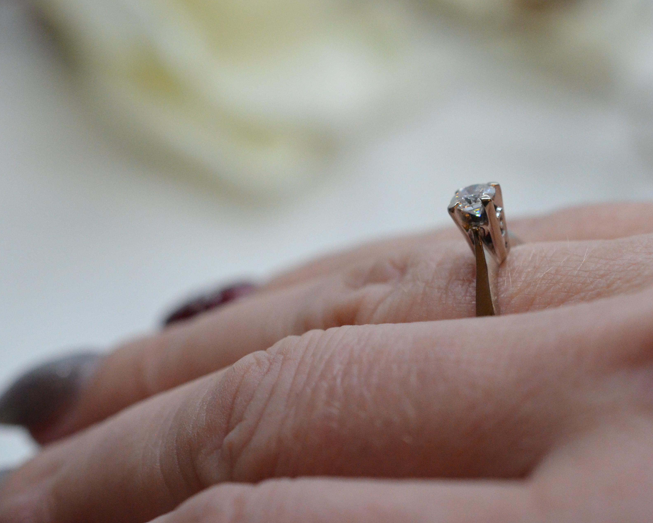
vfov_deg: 17.7
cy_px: 224
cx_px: 460
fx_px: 1682
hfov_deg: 21.8
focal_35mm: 87
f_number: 5
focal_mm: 40
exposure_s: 1/2000
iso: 3200
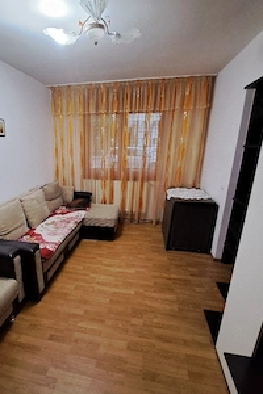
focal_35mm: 18
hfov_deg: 66.0
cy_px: 219
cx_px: 93
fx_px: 197
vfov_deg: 89.6
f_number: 2.2
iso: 200
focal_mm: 1.74
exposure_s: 1/25
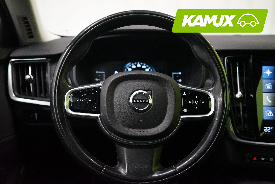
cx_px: 138
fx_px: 275
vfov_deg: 36.9
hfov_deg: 53.1
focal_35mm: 36
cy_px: 92
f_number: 4
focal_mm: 36
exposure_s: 1/80
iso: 6400
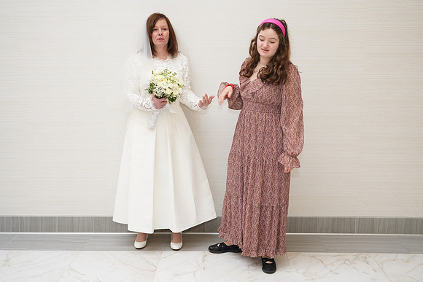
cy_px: 141
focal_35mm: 36
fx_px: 423
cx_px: 212
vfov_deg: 36.9
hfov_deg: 53.1
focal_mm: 36
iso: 500
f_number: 5
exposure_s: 1/100
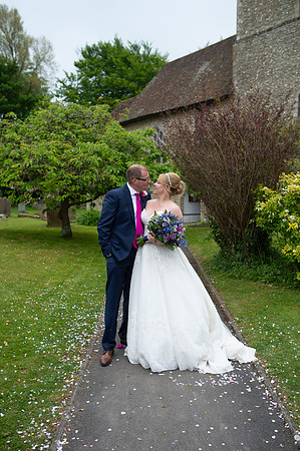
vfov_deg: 54.5
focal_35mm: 35
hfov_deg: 37.8
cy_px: 226
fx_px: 438
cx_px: 150
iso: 100
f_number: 3.2
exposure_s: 1/800
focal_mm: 35
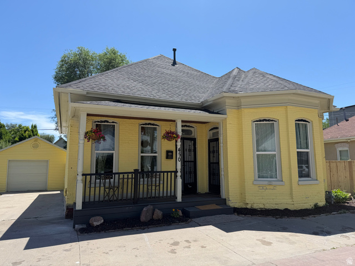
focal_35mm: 24
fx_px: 246
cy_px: 133
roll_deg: +0.1
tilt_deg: +4.8
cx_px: 178
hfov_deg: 71.6
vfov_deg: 56.8
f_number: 1.78
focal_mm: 6.76
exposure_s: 1/3145
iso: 80
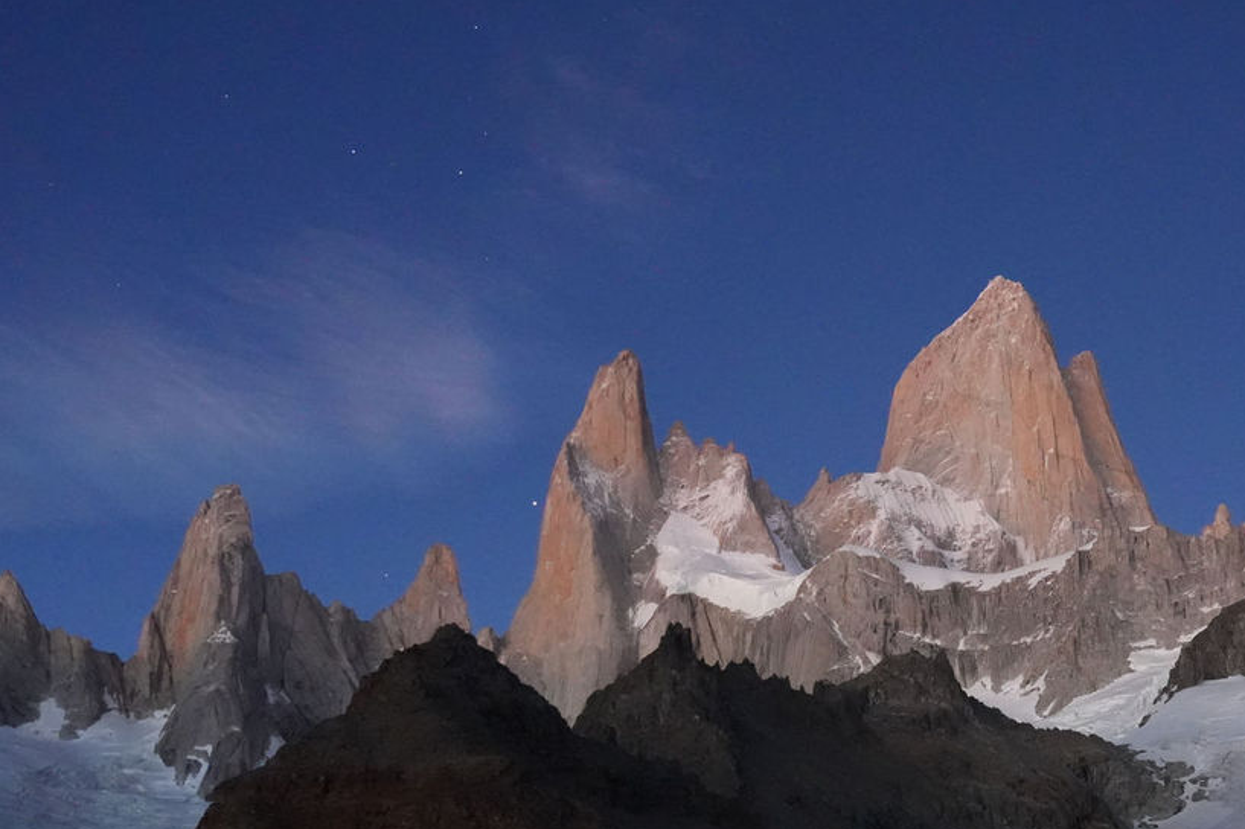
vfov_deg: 28.1
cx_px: 890
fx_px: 1625
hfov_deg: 41.0
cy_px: 651
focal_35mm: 47
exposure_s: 1/6
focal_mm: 24
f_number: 4
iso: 12800
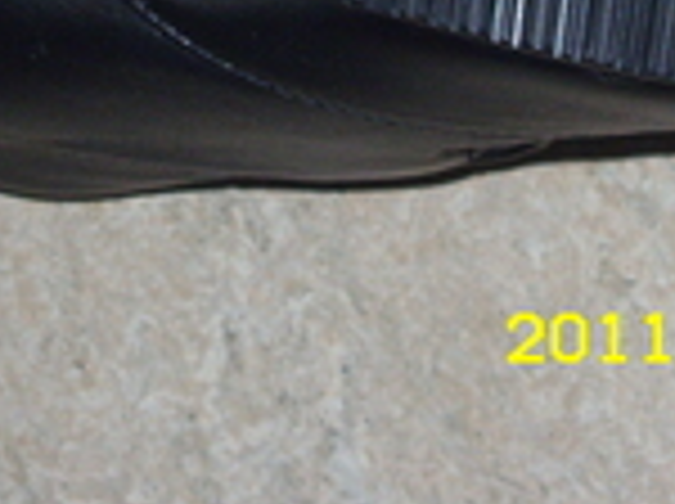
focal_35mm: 360
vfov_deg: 4.1
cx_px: 270
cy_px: -398
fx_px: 7009
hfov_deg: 5.5
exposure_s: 1/148
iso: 200
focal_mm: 16.4
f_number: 3.5
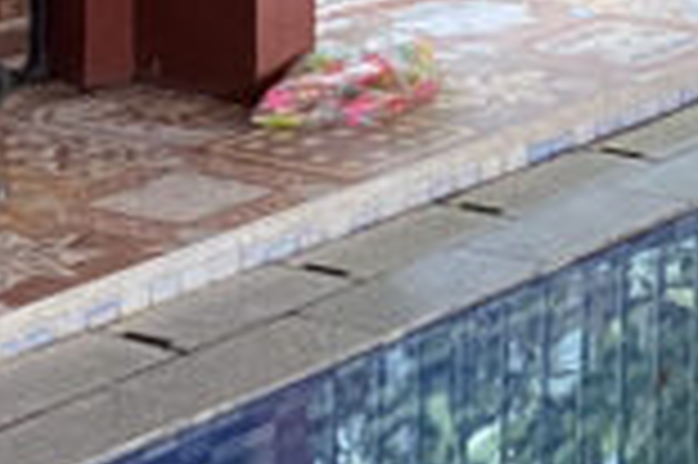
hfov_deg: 10.4
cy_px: -631
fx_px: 3467
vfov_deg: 7.2
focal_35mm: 179
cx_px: 1459
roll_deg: -1.9
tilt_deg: -2.6
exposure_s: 1/60
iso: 500
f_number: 1.8
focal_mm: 4.25
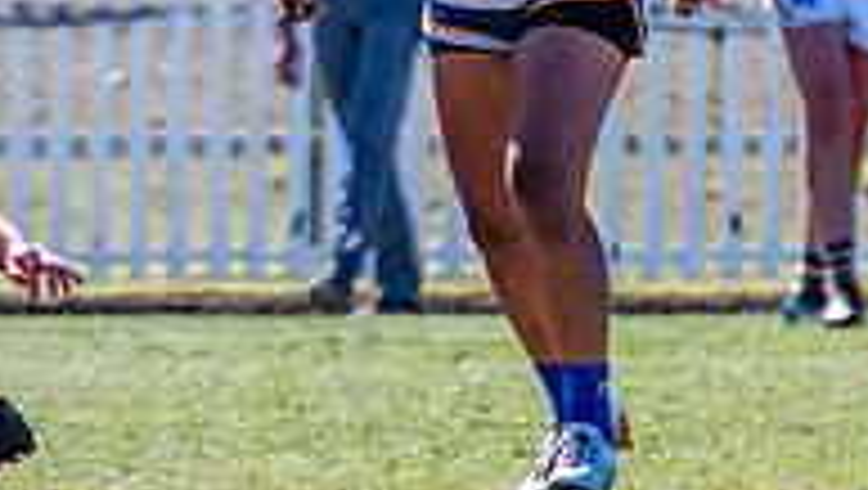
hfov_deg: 1.1
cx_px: -820
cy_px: -287
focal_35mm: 1914
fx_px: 44095
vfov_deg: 0.6
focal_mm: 380
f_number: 7.1
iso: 800
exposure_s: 1/1600
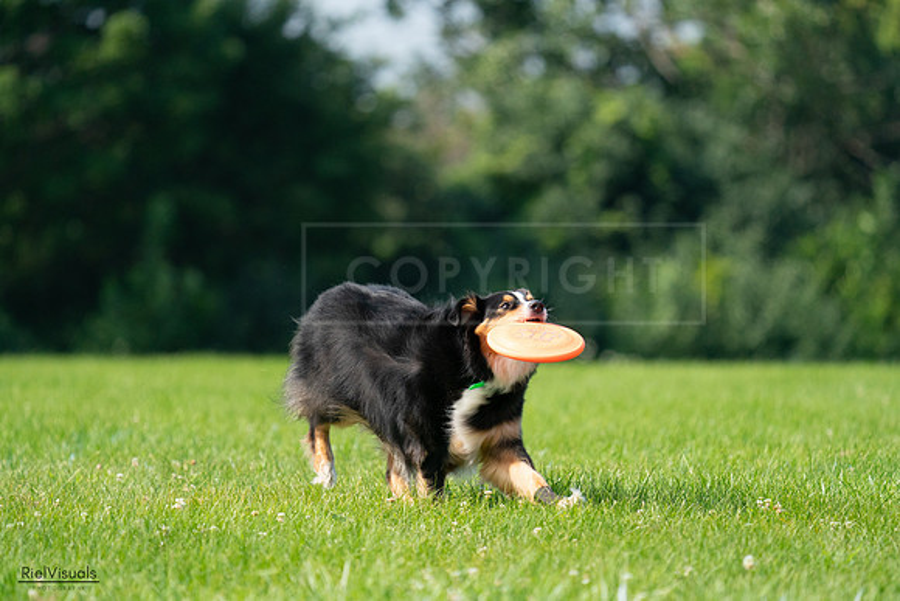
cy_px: 300
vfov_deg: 3.6
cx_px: 450
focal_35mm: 385
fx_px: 9627
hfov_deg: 5.4
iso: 2000
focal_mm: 385
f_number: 6.3
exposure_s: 1/4000
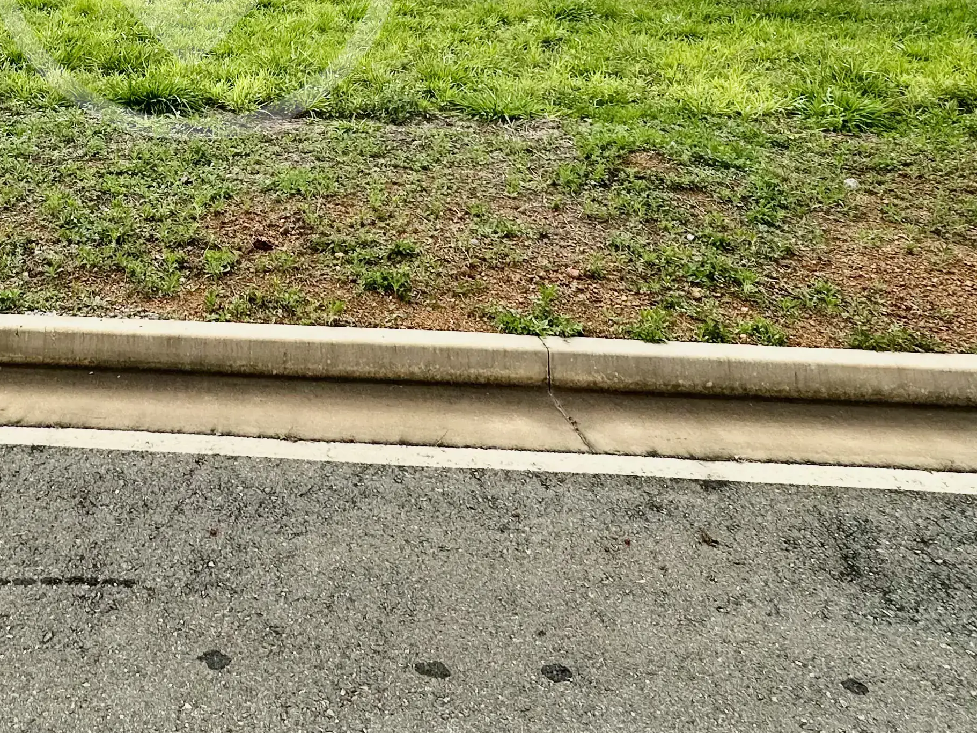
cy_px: -71
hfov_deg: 54.3
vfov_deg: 37.9
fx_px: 875
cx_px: 194
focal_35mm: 31
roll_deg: -0.2
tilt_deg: -0.2
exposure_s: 1/475
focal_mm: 2.22
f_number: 2.2
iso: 40
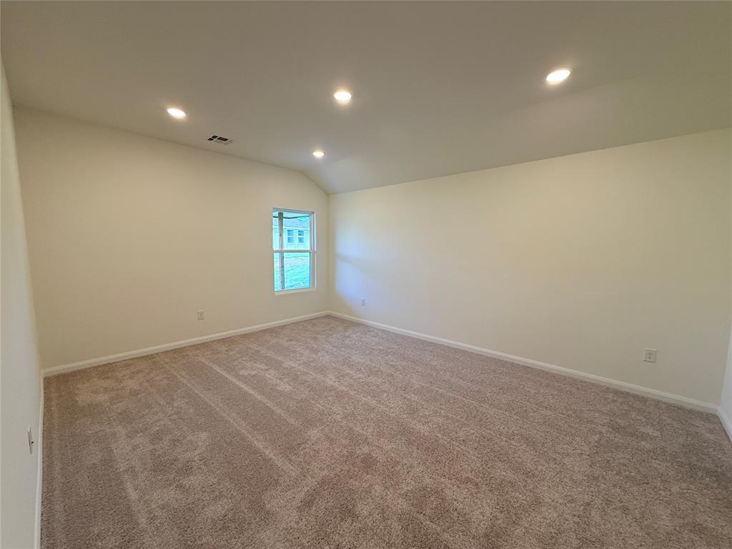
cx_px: 366
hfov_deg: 102.1
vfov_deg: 85.7
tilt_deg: -5.3
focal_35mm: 14
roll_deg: -0.9
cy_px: 274
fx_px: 296
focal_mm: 2.22
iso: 160
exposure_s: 1/120
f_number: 2.2
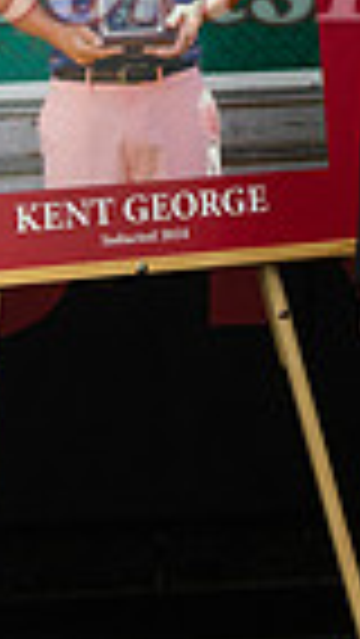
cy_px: -117
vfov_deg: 14.3
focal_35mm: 146
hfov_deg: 8.3
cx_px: 353
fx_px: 2475
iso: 4000
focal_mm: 44
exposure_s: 1/500
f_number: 4
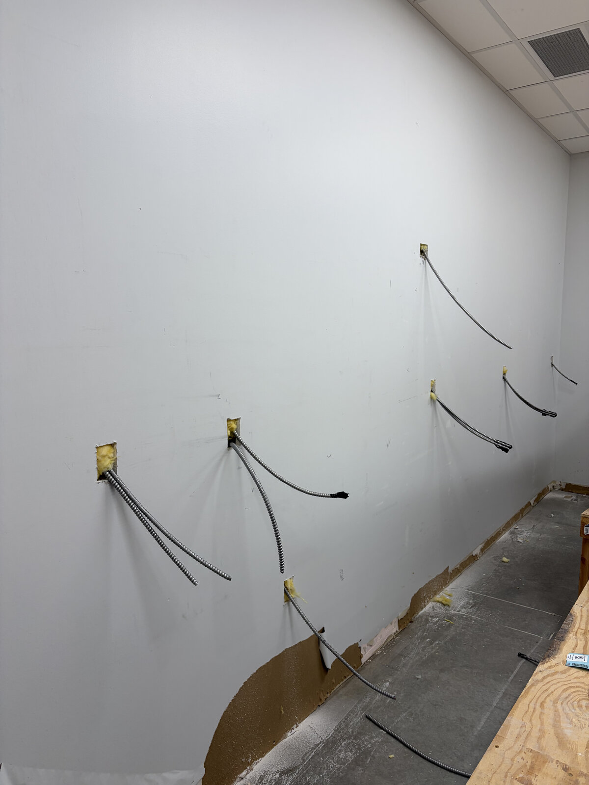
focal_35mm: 26
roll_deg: -1.4
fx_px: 590
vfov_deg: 67.3
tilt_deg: -7.5
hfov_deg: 53.1
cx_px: 294
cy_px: 392
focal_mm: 5.96
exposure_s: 1/120
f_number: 1.6
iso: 40
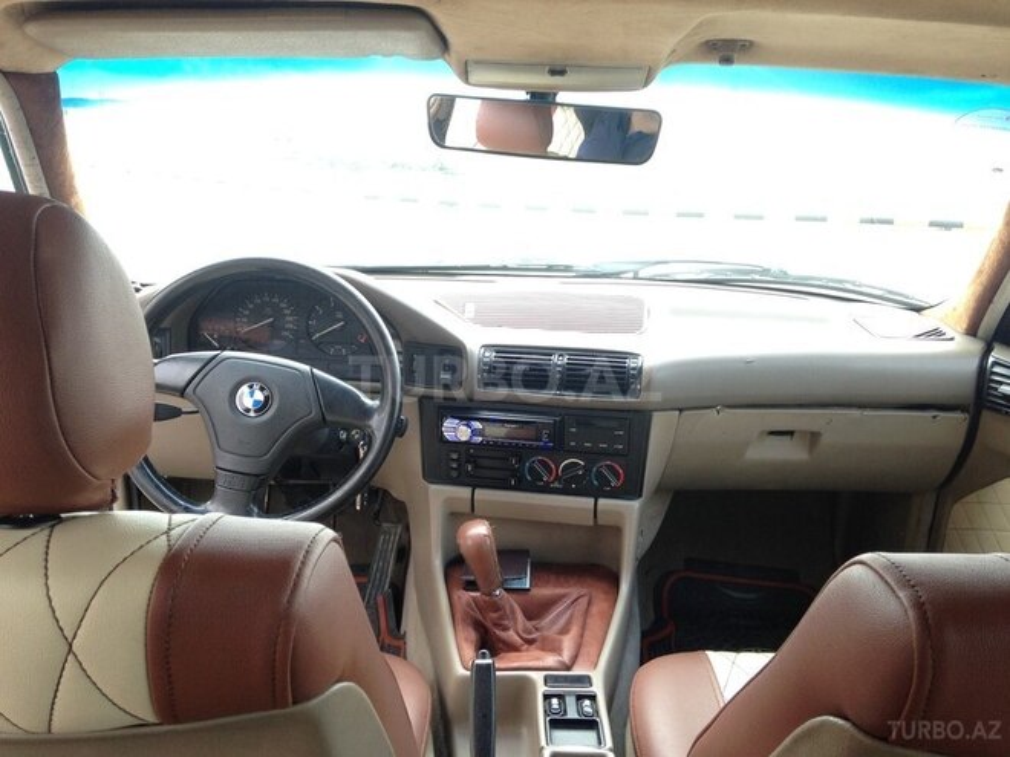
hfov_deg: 55.4
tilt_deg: -13.9
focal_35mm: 33
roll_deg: -3.0
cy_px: 378
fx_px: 963
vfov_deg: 42.9
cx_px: 505
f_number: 2.4
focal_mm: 4.12
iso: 80
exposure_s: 1/120
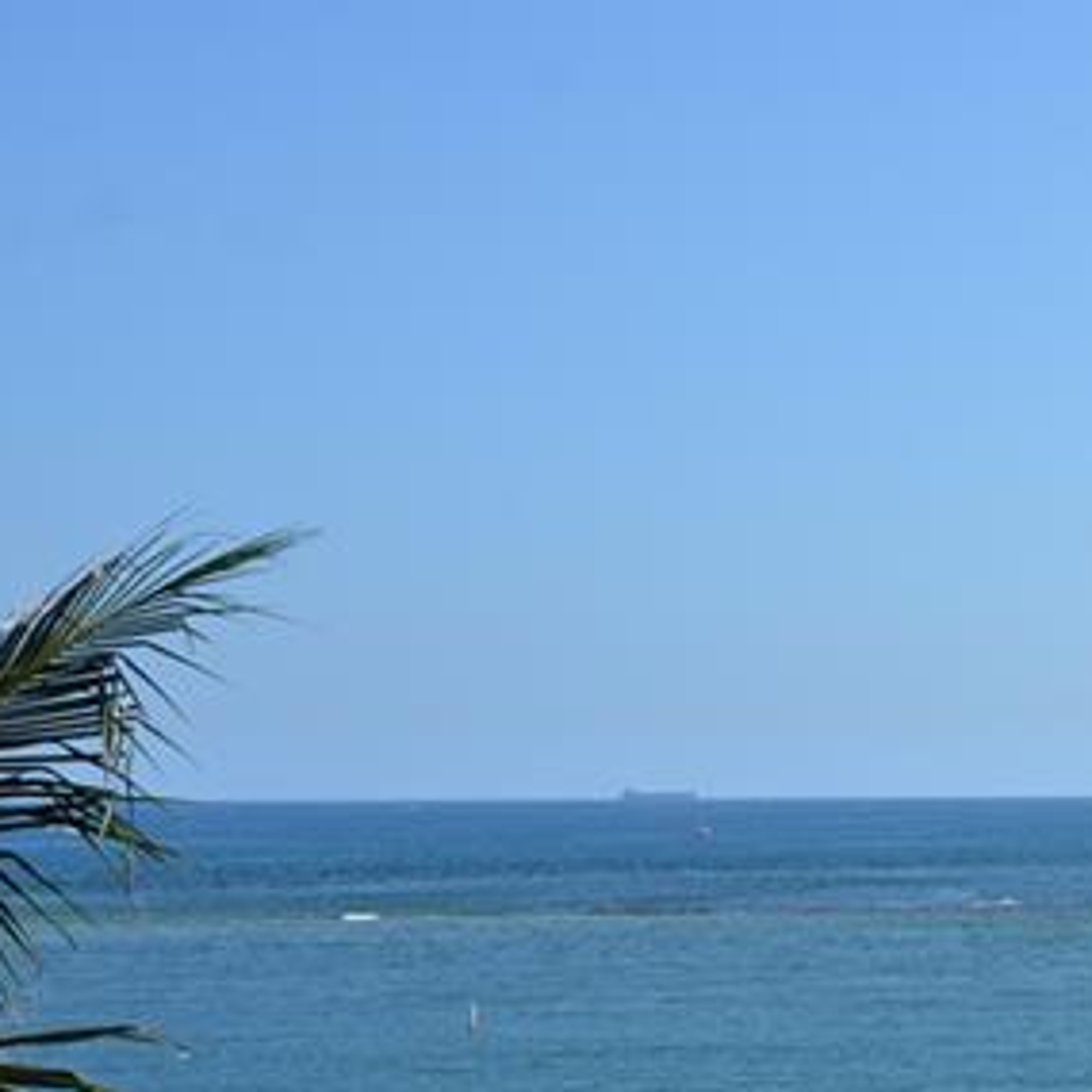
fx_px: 3819
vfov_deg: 16.2
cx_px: 1328
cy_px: 860
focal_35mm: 107
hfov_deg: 15.6
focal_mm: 30
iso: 100
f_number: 9
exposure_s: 1/320
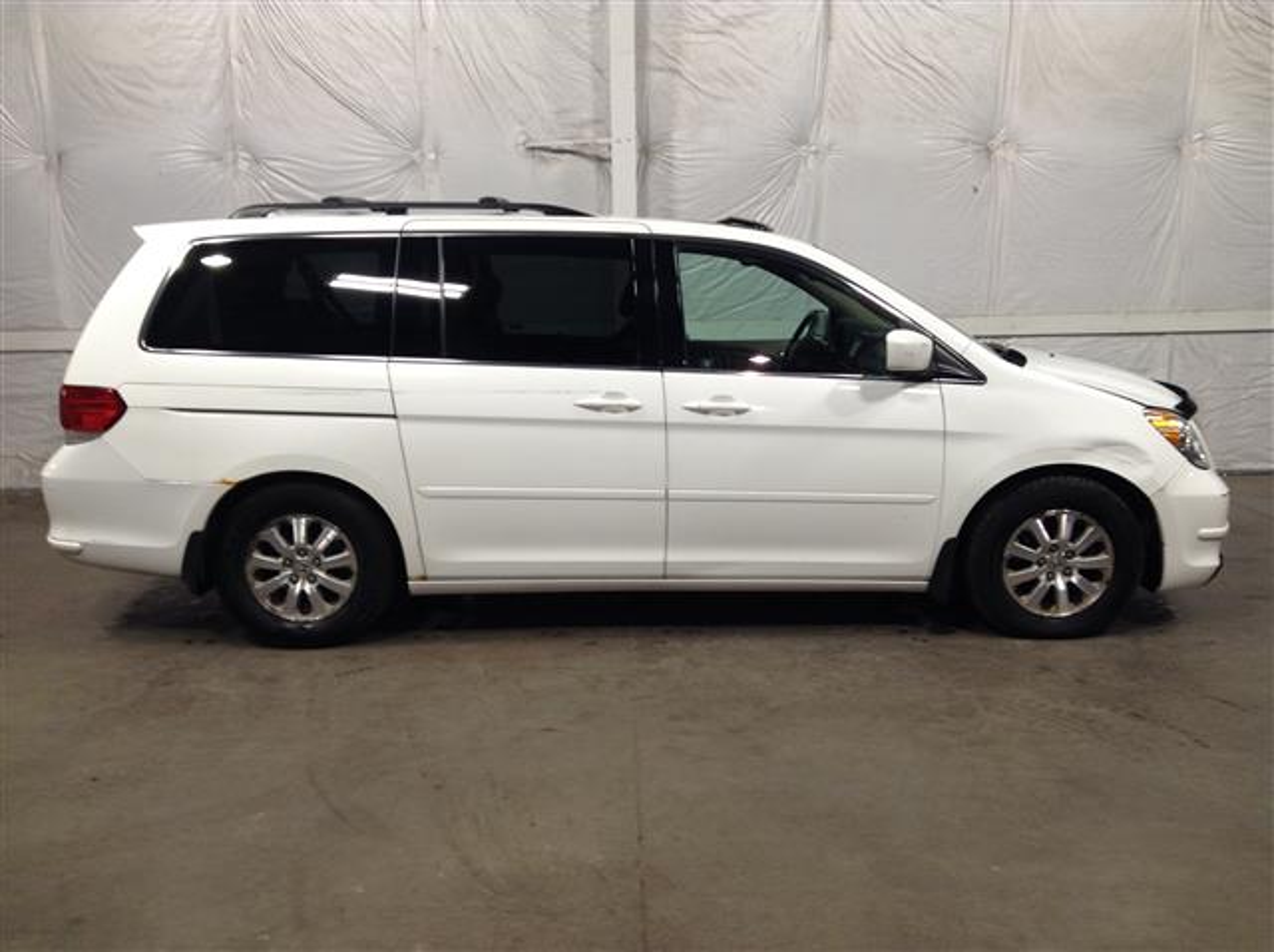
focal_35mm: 33
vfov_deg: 42.8
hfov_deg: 55.4
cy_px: 476
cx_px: 637
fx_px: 1213
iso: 40
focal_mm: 3.3
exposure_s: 1/24
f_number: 2.4
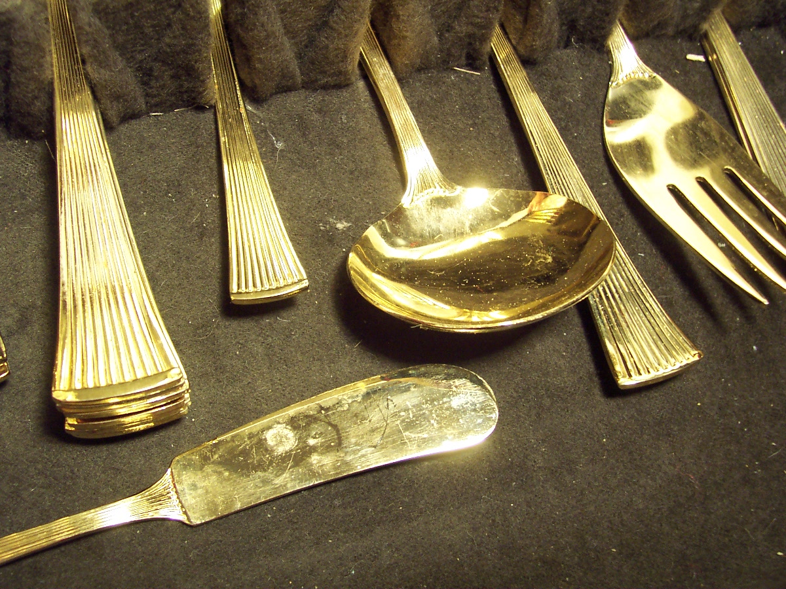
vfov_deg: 38.7
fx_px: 840
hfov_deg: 50.1
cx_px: 393
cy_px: 294
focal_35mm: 37
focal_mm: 5.6
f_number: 2.8
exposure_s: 1/30
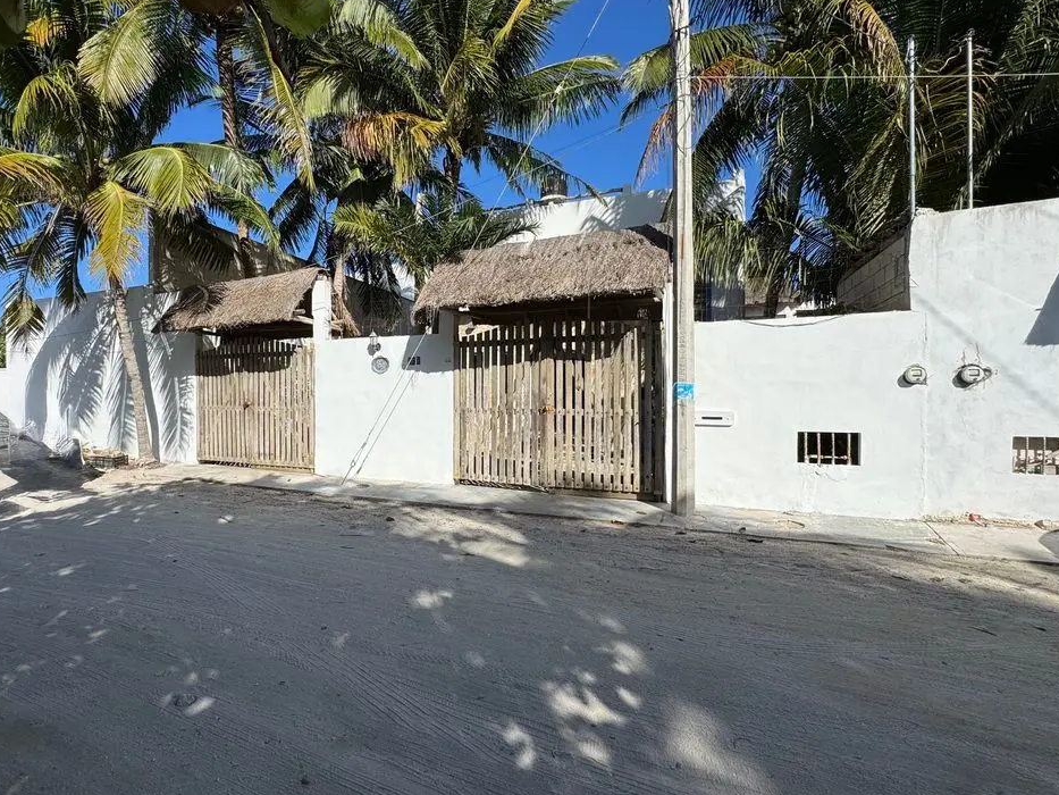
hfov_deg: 87.3
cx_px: 465
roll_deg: +0.2
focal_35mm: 18
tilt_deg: -0.3
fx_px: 551
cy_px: 409
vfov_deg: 71.6
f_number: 2.2
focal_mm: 2.22
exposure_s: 1/3390
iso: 50
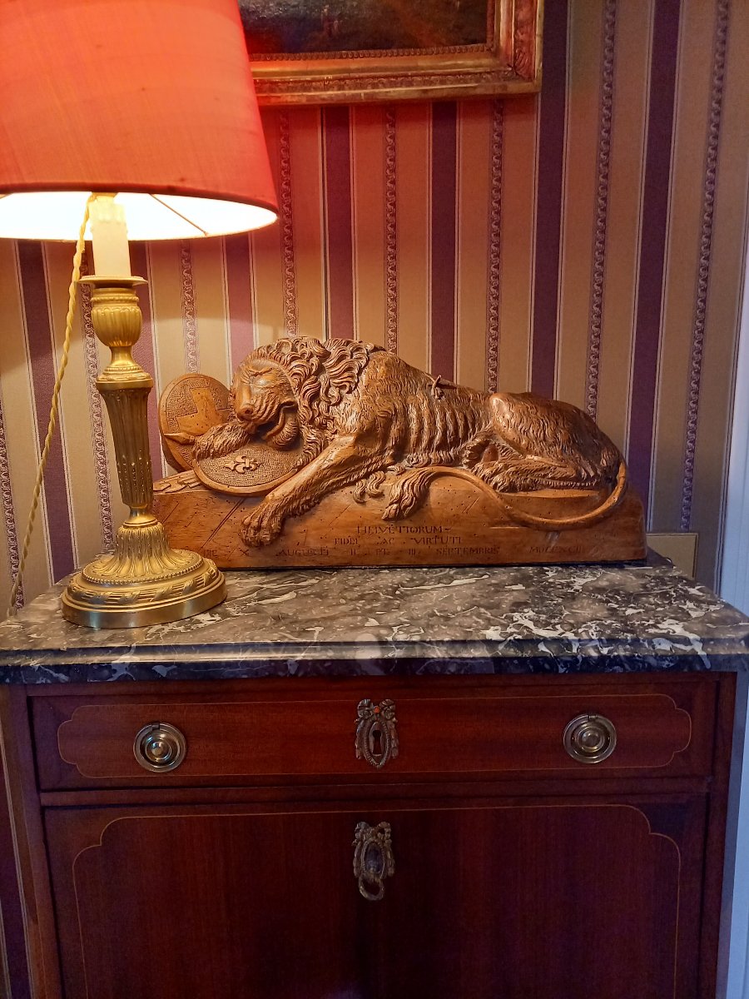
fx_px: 721
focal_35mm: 25
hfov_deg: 54.9
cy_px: 500
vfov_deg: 69.4
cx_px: 374
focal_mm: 4.65
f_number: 1.8
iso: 400
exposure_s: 1/25
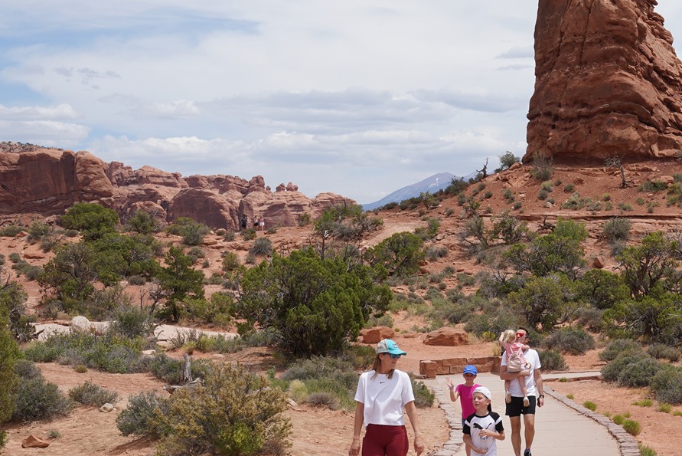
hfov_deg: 21.5
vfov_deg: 14.9
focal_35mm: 92
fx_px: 1744
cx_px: 653
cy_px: 173
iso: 100
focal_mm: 41
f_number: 16
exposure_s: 1/100
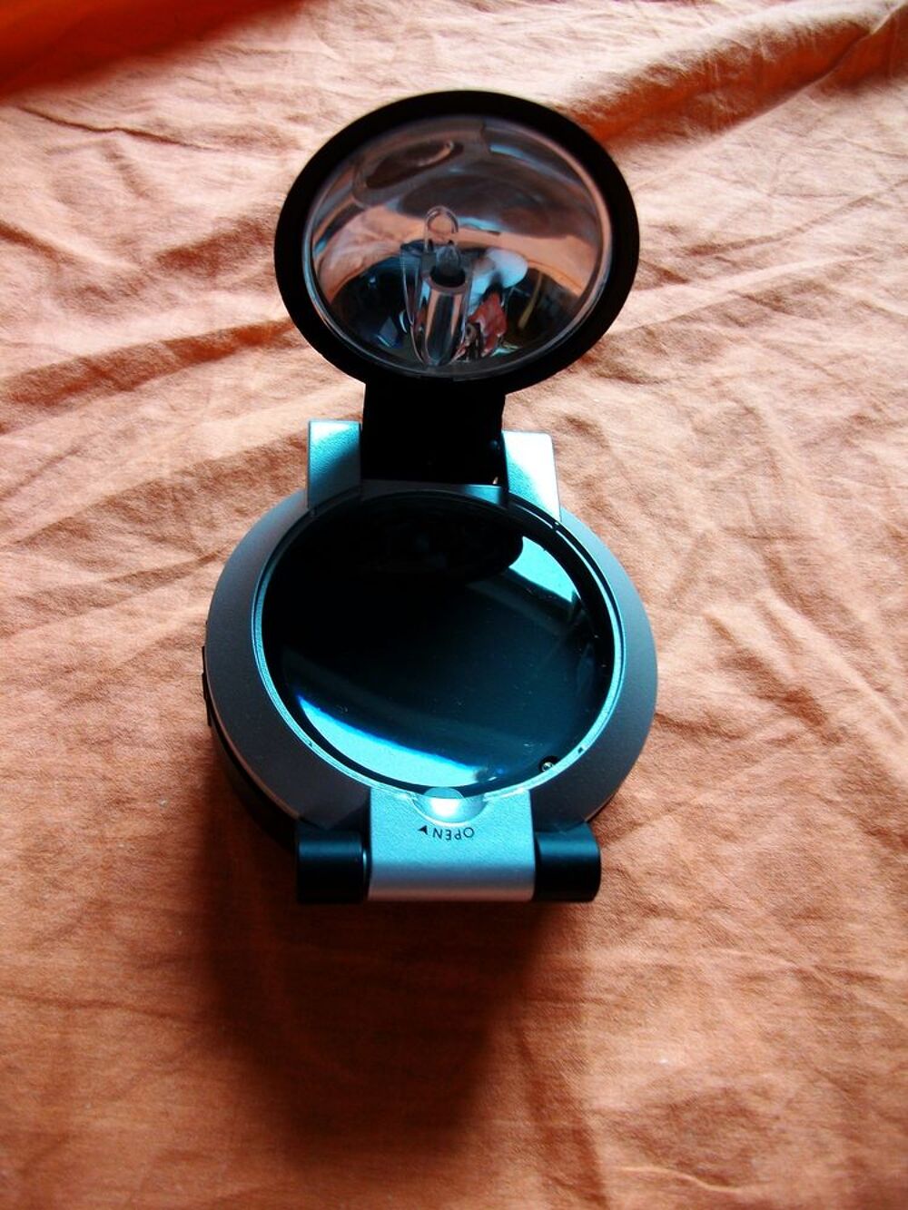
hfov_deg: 44.2
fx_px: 1119
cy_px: 605
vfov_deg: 56.8
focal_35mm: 32
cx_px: 454
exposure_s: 1/40
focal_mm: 5.7
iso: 83
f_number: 2.9
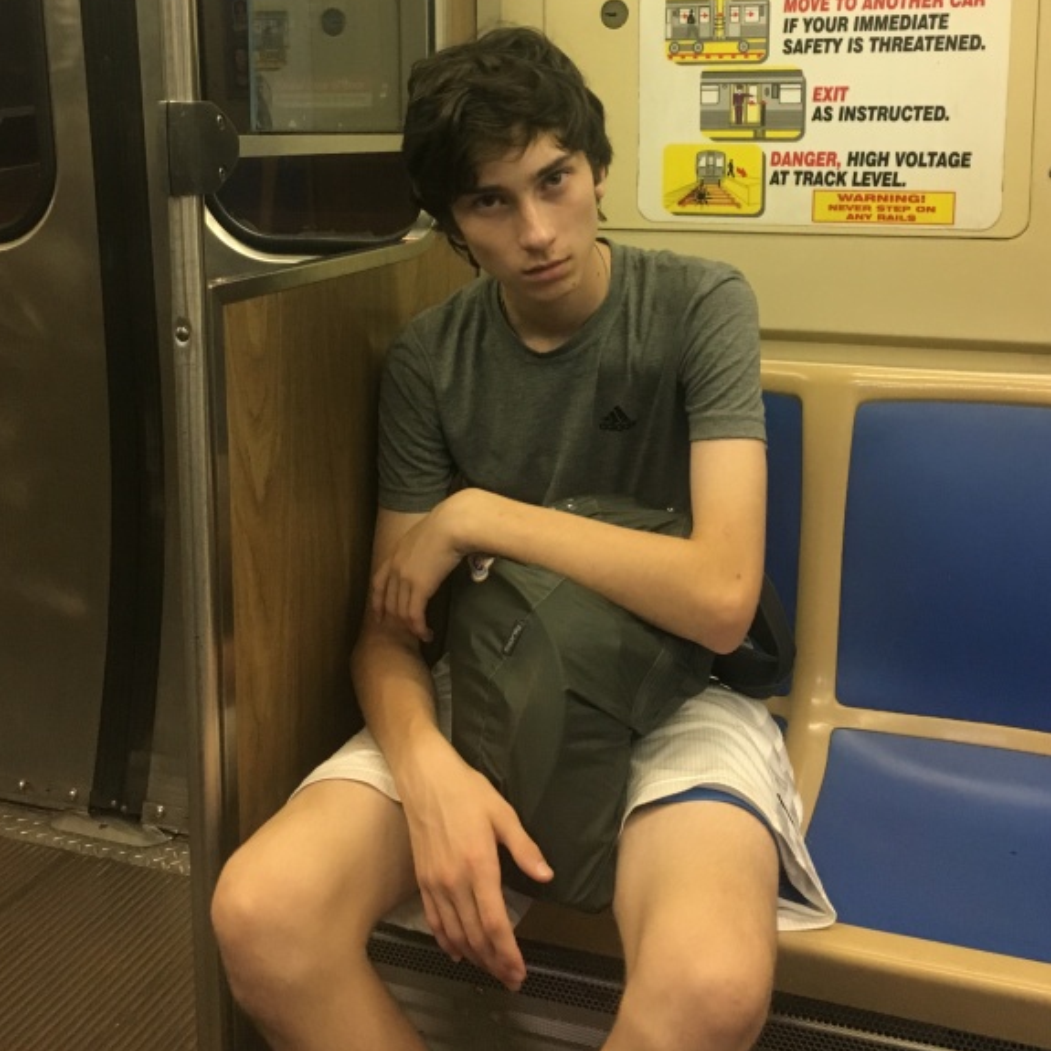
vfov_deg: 42.7
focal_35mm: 38
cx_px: 526
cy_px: 284
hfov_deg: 43.9
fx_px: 1305
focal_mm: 4.15
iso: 160
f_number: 2.2
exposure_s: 1/30
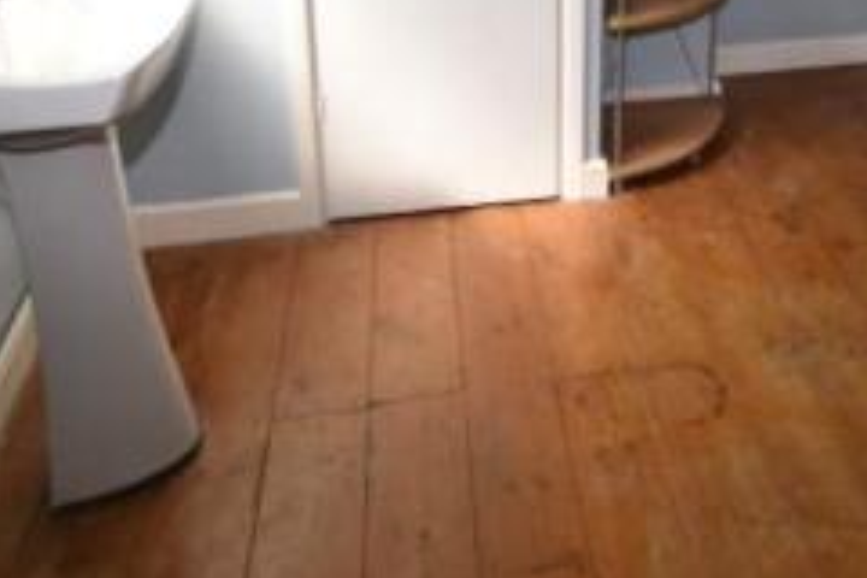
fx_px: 987
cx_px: 674
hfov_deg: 45.4
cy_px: -63
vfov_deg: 29.3
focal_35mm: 41
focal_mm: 10
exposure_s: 1/100
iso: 200
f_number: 5
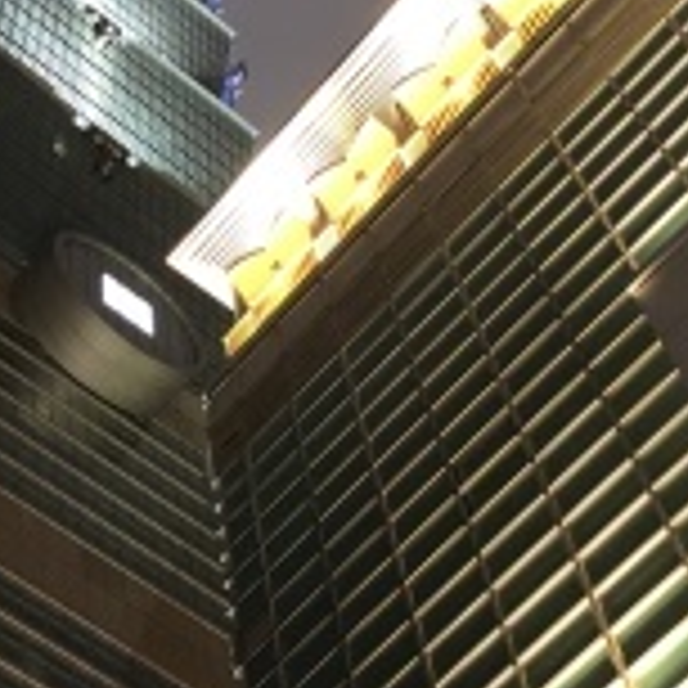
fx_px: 1821
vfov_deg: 21.4
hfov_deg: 21.3
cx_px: 193
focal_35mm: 81
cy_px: 335
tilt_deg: +64.3
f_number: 1.8
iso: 100
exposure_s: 1/6
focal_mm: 4
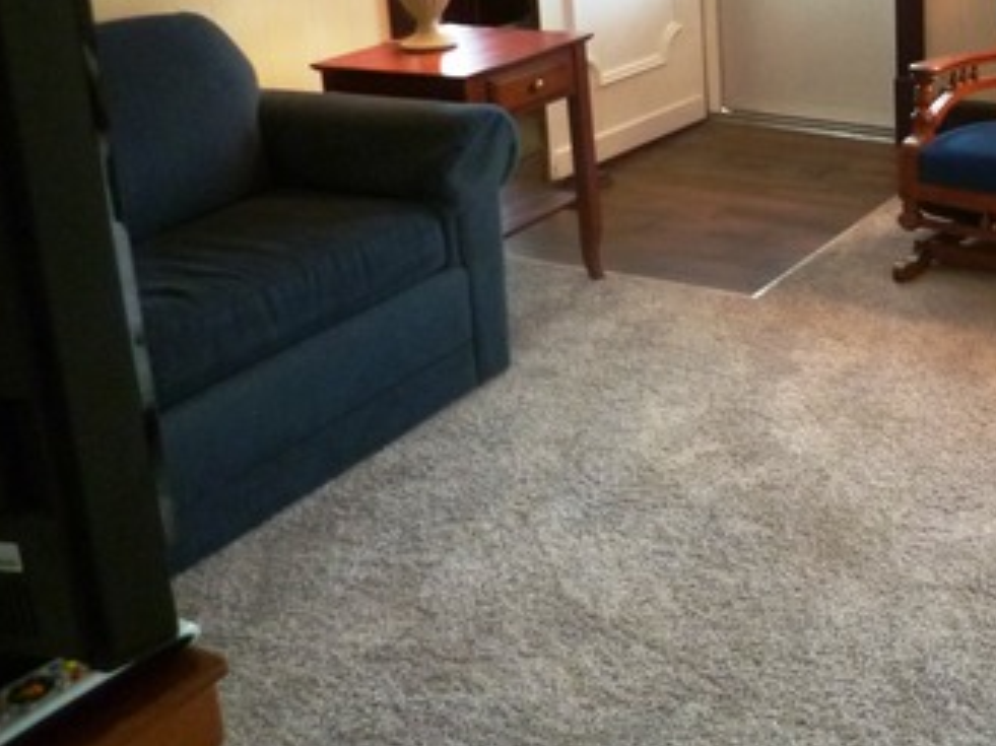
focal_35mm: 47
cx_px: 959
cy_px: 46
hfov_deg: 36.9
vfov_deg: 29.3
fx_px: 1352
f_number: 2.5
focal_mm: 4.3
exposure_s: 1/60
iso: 320
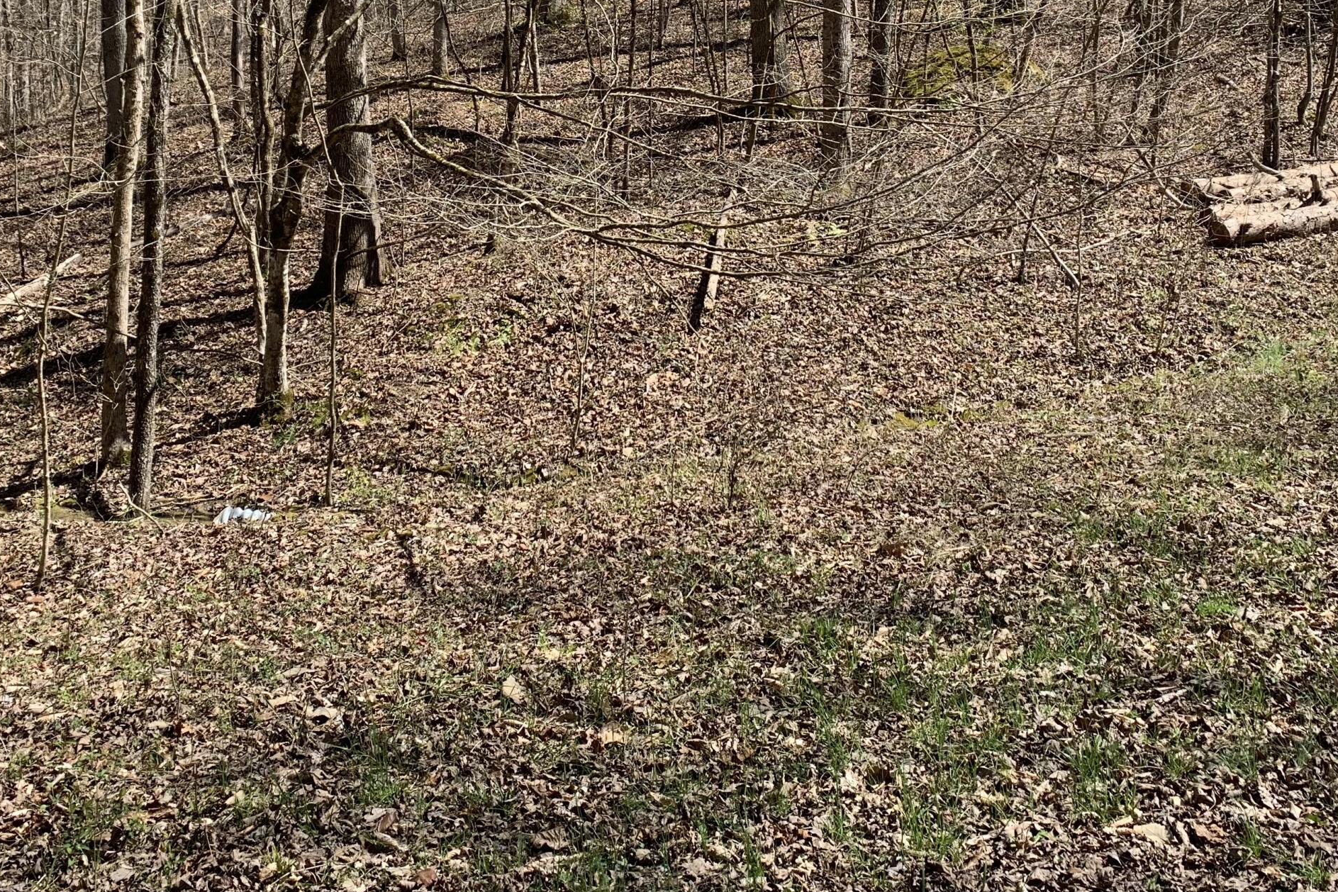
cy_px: 127
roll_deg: +1.5
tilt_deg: -0.7
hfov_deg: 45.4
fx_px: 1598
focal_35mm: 43
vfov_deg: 30.1
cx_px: 651
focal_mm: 4.25
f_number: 1.8
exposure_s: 1/972
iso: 25
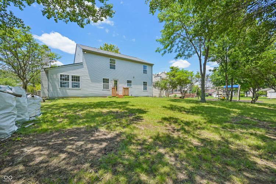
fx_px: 107
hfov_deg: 104.3
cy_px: 92
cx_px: 138
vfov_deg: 81.2
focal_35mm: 14
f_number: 8
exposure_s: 1/160
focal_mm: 14
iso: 100
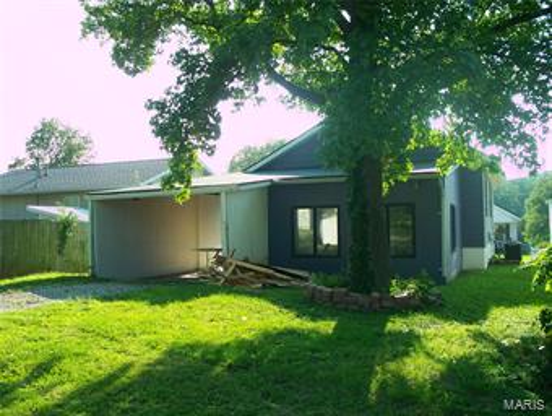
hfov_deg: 51.3
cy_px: 208
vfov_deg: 39.7
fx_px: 575
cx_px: 276
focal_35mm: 36
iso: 64
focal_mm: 7.54
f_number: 2.8
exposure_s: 1/160
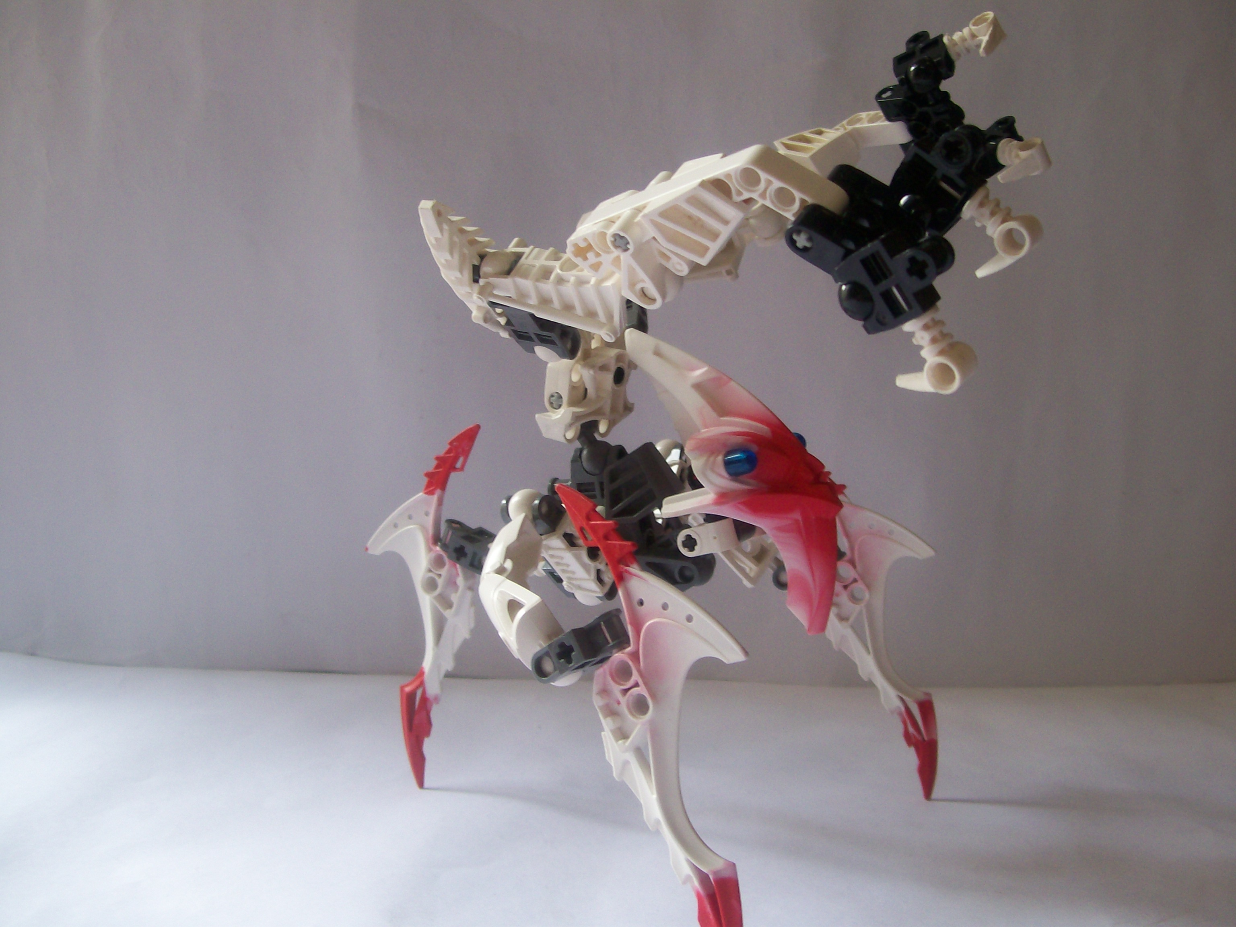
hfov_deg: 51.4
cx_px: 618
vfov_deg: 39.7
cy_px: 464
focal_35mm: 36
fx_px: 1285
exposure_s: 1/108
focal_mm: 6
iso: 80
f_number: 2.7
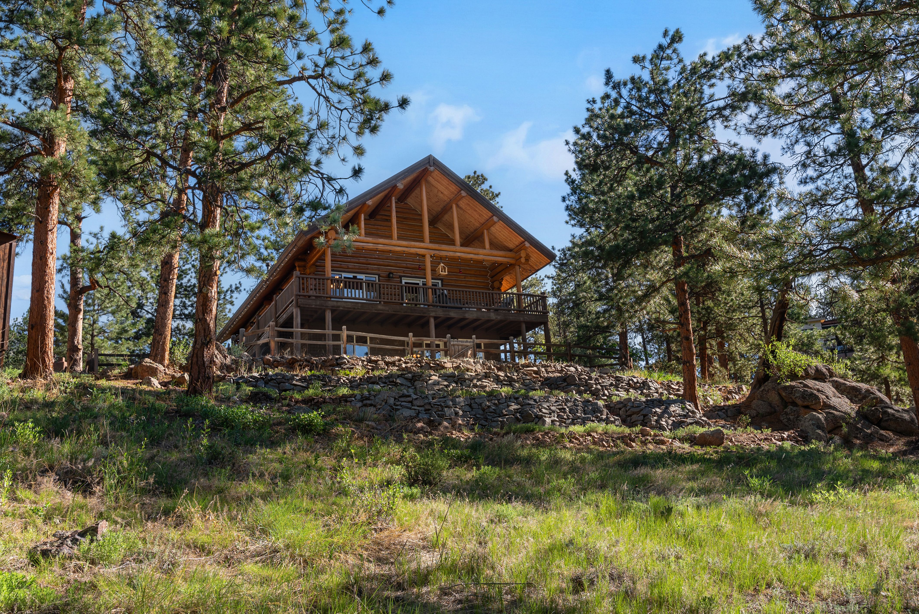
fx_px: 838
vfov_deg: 40.2
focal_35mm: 33
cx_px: 460
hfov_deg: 57.5
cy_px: 307
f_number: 7.1
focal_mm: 32.8
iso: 80
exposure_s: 1/200
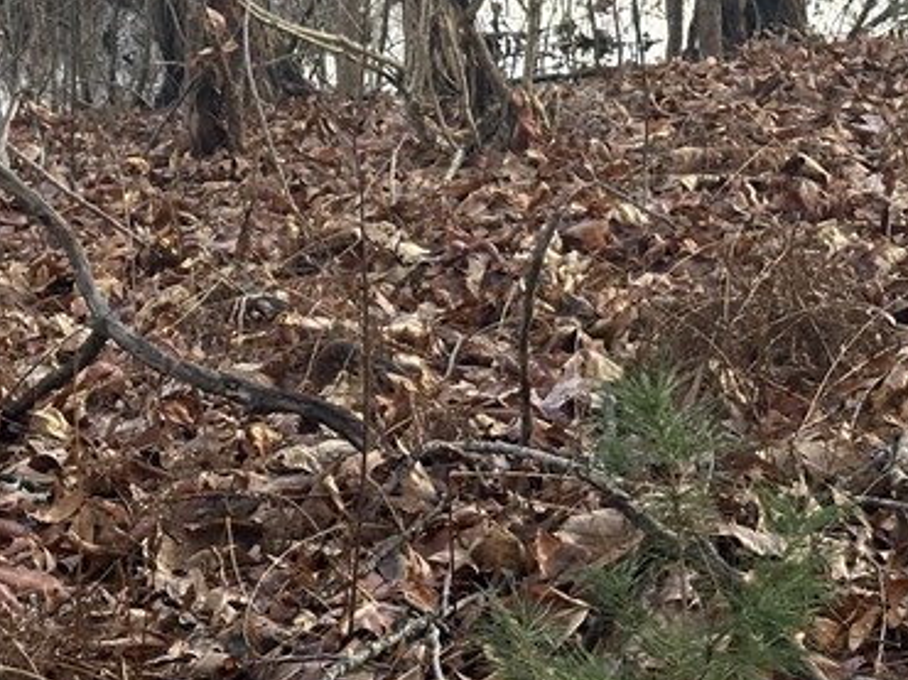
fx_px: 3486
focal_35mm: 133
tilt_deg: -5.7
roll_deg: +2.3
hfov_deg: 14.8
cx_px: 346
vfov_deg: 10.9
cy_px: -206
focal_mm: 6.86
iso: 64
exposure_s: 1/287
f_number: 1.78
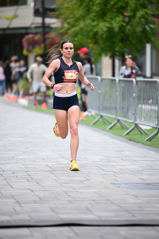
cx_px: 80
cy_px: 120
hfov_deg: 6.9
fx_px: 1324
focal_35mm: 200
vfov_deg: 10.3
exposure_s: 1/1000
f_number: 2.8
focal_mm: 200
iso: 1600
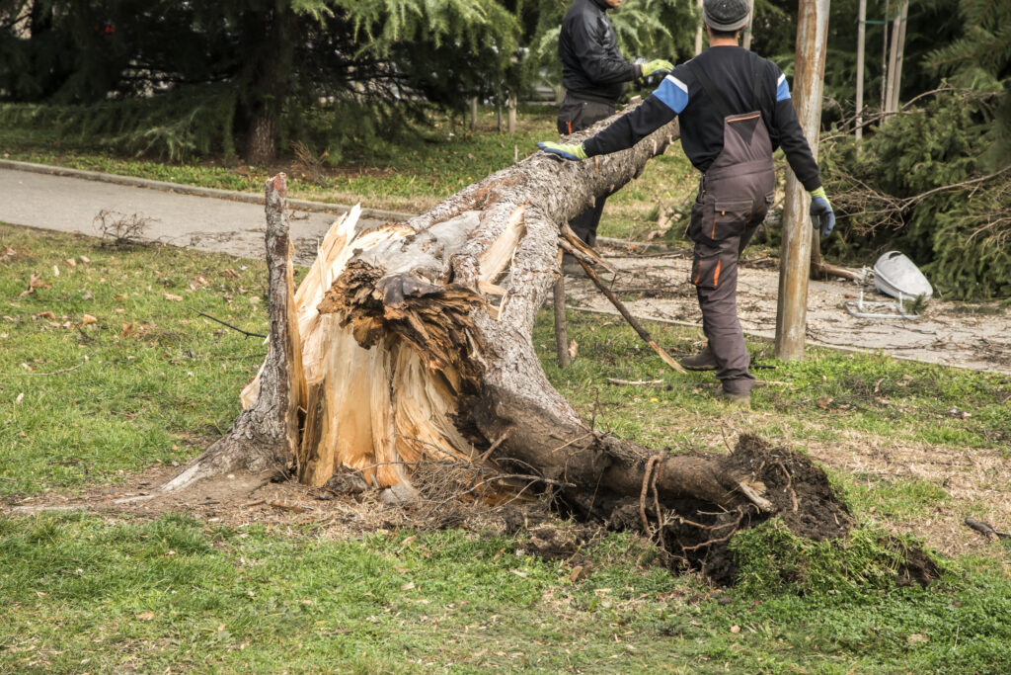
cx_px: 506
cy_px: 338
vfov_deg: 14.7
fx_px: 2612
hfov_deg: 21.9
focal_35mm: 93
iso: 320
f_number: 7.1
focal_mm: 62
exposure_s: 1/250
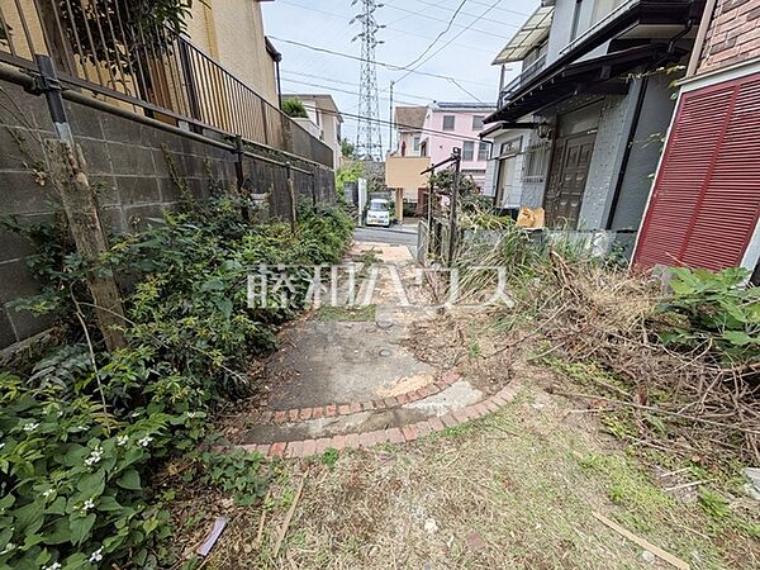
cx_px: 380
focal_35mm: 14
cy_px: 285
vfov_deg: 85.7
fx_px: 307
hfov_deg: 102.1
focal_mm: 1.83
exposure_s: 1/1689
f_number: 2.2
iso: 48
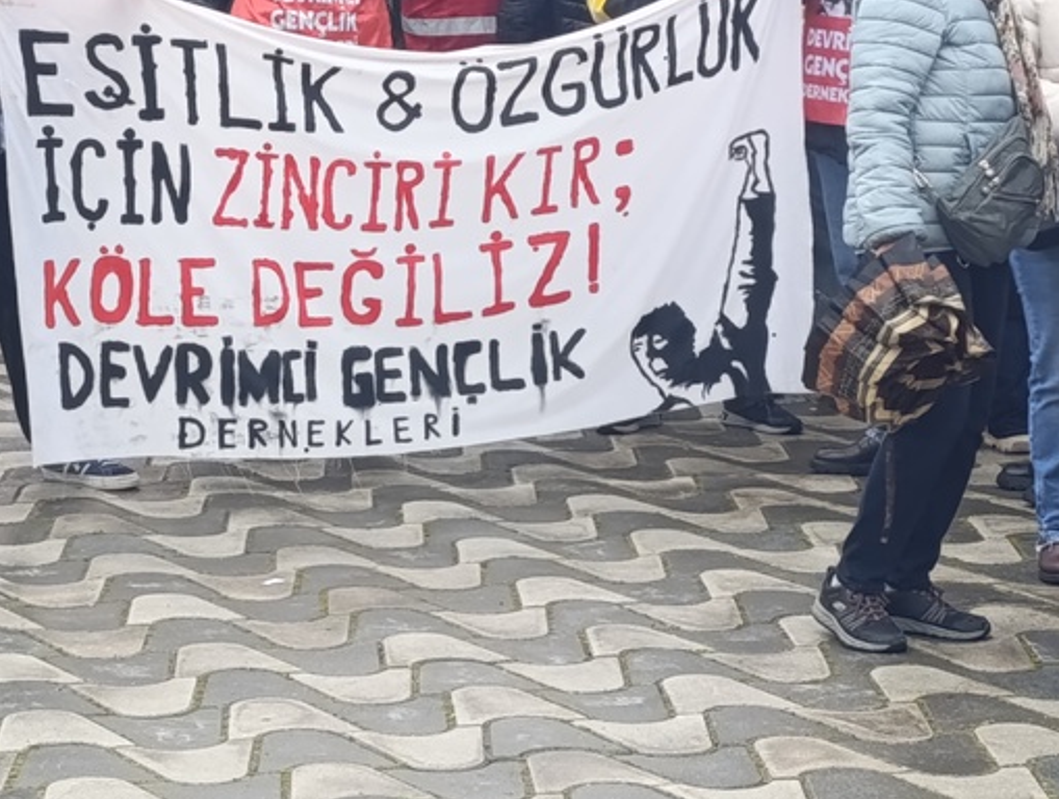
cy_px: 454
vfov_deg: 12.2
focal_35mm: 122
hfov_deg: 16.1
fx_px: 3740
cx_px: 483
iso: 50
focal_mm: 6.14
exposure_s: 1/108
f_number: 1.6
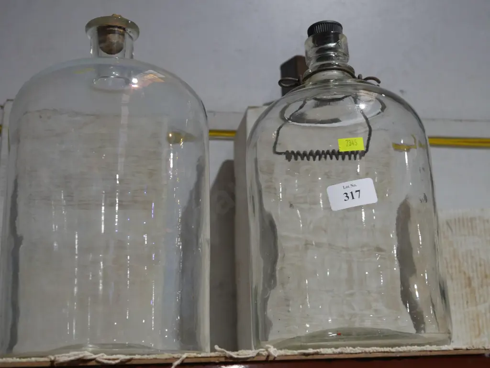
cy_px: 184
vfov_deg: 29.1
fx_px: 708
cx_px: 245
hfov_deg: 38.2
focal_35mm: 50
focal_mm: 25
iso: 500
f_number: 5.3
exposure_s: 1/60
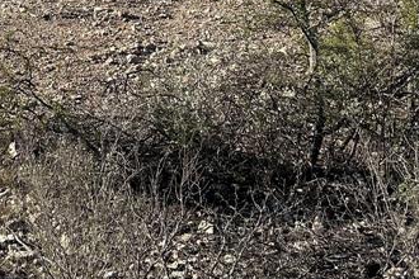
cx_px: 41
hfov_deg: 23.5
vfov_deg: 15.7
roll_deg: -0.3
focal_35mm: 84
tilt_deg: -11.5
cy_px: -52
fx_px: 978
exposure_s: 1/3571
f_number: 1.5
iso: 50
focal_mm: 5.7
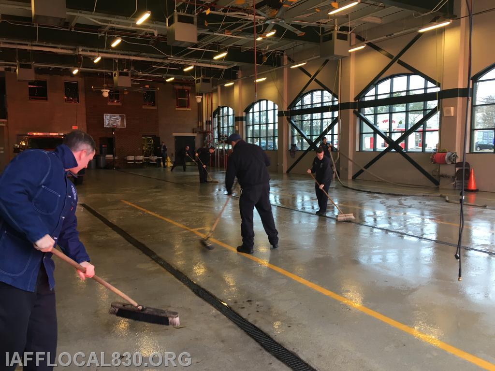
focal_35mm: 29
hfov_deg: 61.7
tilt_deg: -4.5
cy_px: 186
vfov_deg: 48.2
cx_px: 248
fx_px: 415
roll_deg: -0.6
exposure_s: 1/30
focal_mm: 4.15
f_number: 2.2
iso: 50
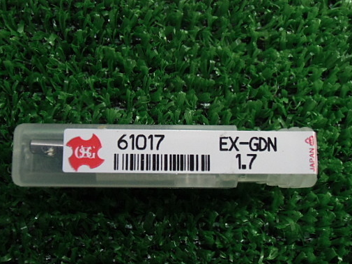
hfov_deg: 49.0
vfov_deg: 37.6
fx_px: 387
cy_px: 155
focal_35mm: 38
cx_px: 168
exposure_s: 1/60
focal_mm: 5.36
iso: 400
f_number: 3.5
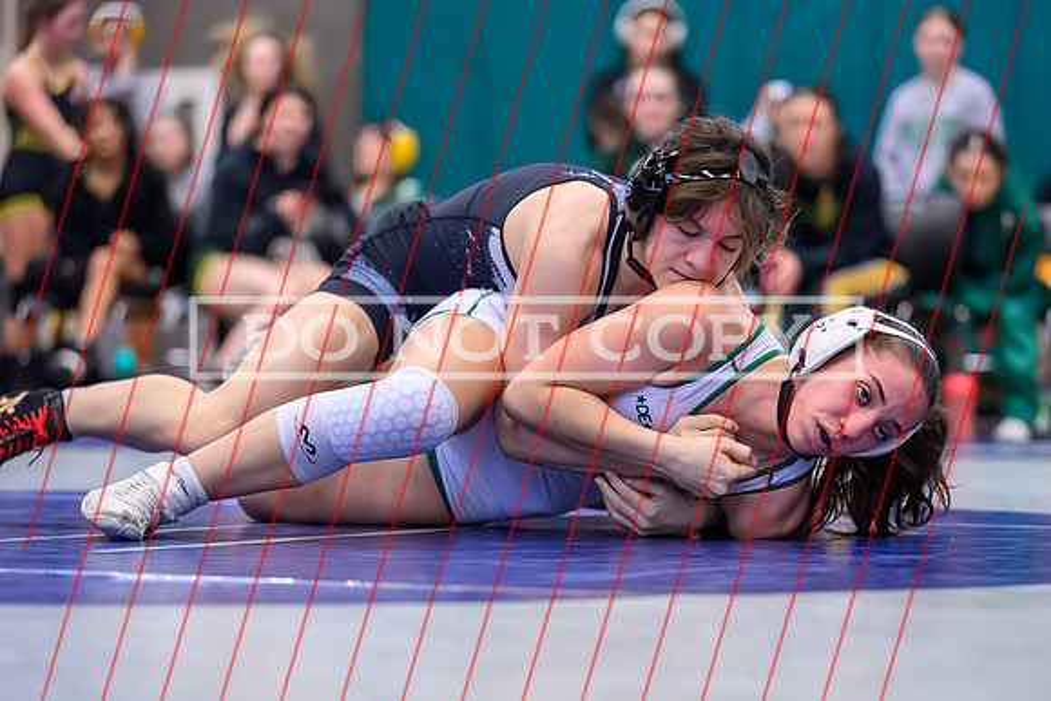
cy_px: 404
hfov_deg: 14.8
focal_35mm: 138
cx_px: 559
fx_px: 4036
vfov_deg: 9.9
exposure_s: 1/640
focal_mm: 120
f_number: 2.8
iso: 10000
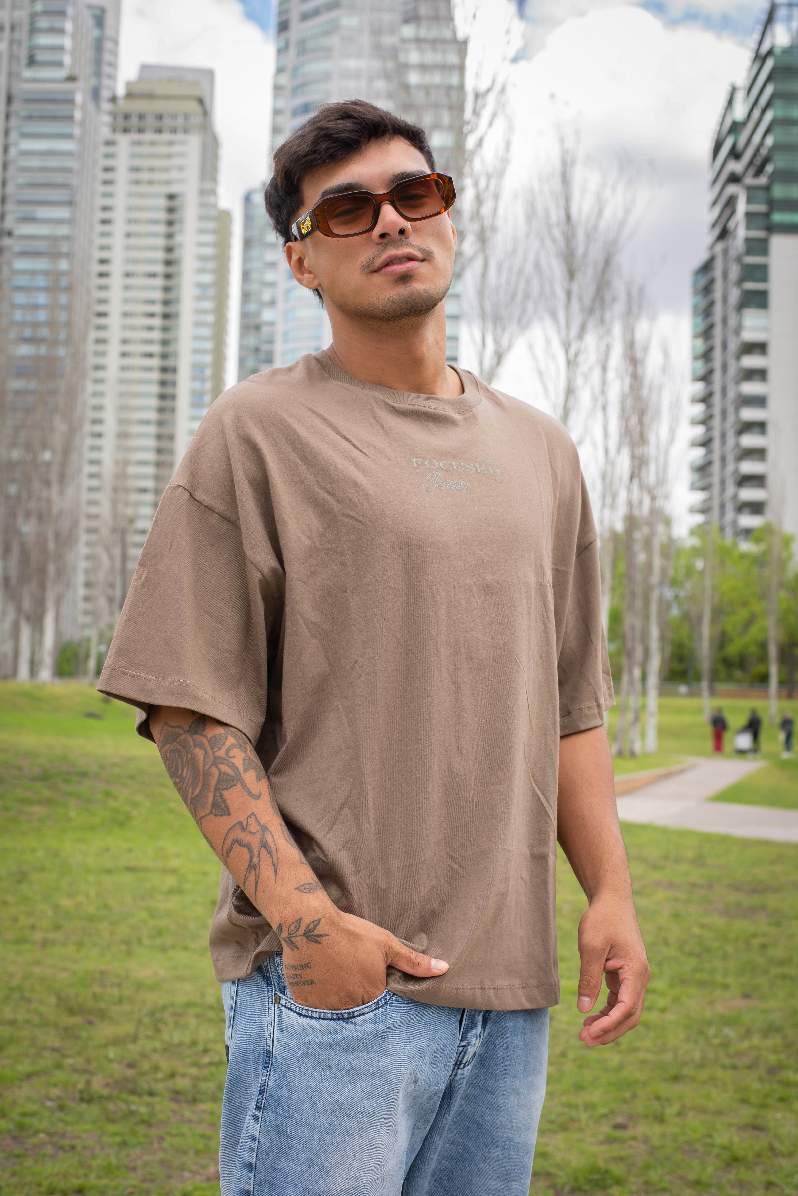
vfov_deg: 39.6
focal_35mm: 50
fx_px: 1661
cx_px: 399
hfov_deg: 27.0
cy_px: 598
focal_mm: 50
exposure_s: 1/100
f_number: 6.3
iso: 100
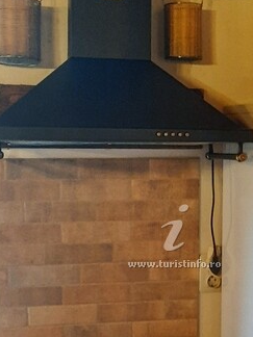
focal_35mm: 79
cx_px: 195
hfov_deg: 18.5
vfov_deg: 24.4
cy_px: 255
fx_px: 770
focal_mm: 4.6
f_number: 2
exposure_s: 1/33
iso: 400
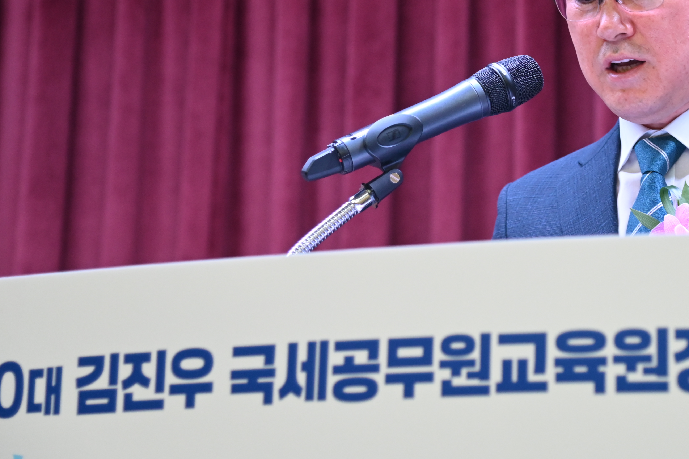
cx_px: 500
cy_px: 42
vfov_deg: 10.6
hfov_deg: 15.8
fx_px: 2467
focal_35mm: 129
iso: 2200
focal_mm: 70
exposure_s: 1/125
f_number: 4
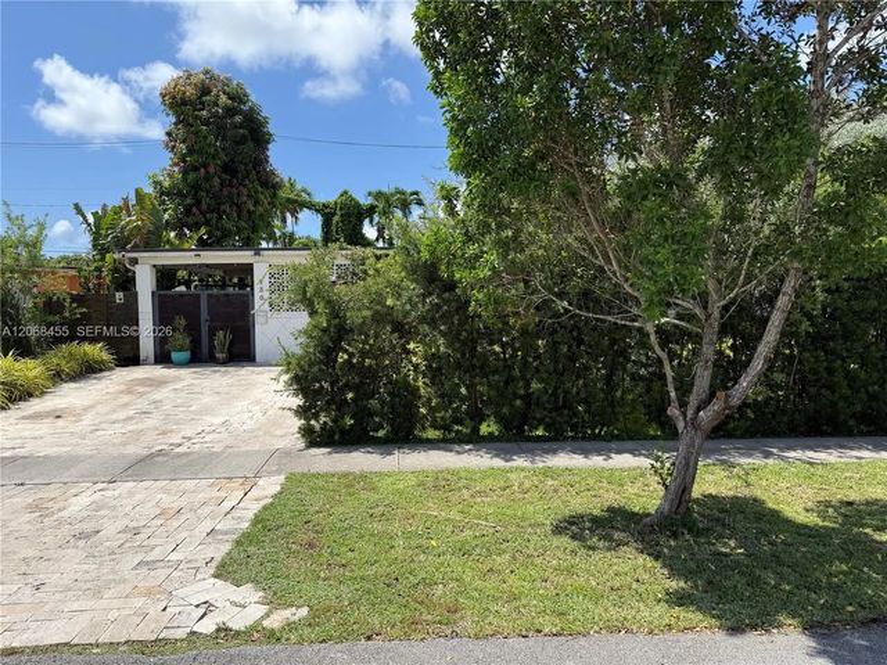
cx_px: 444
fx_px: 615
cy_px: 332
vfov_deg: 56.8
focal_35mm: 24
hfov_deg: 71.6
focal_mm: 6.76
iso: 80
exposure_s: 1/3425
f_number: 1.78
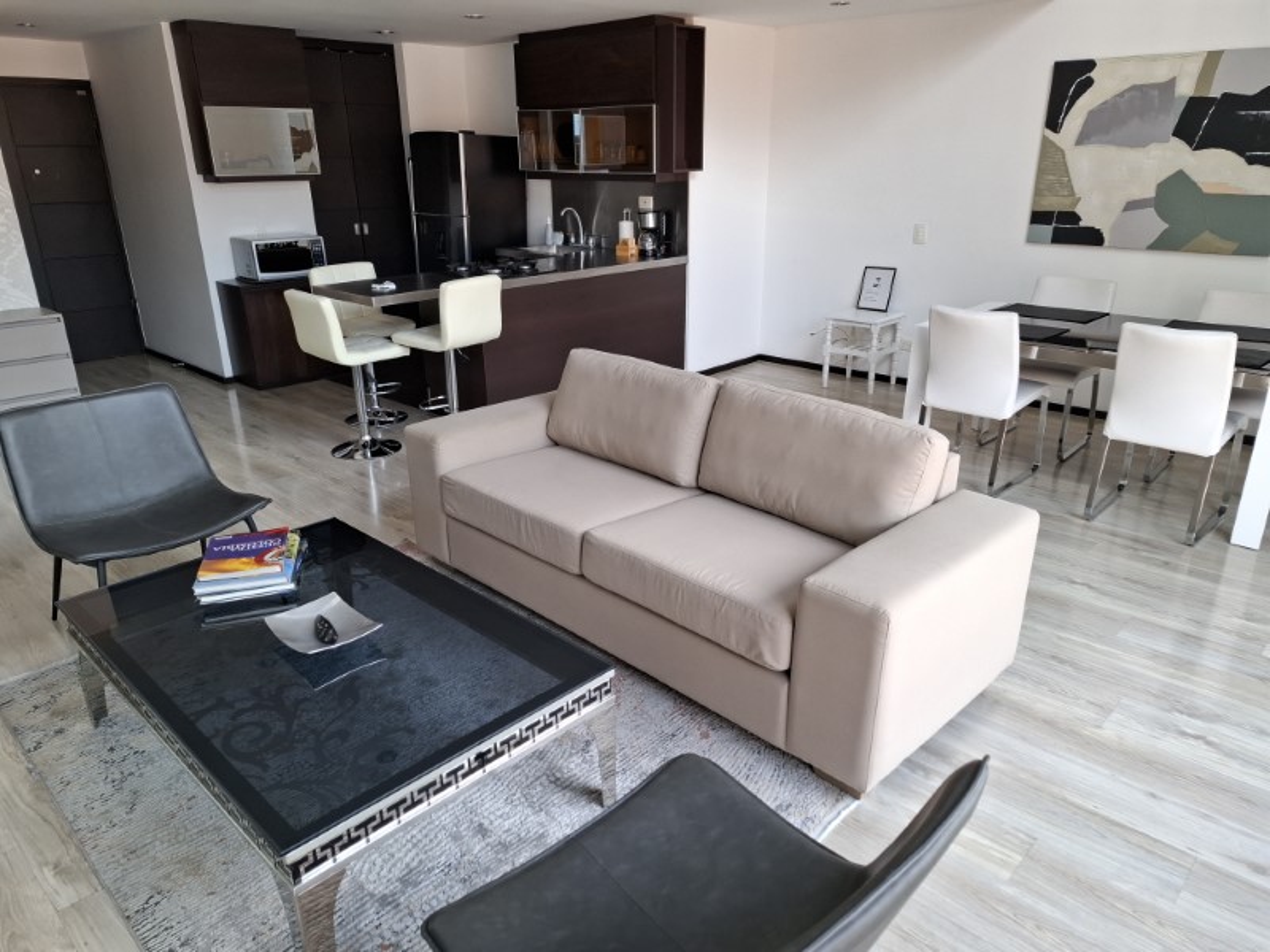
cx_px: 635
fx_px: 844
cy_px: 476
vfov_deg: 58.9
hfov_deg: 73.9
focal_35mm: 23
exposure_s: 1/120
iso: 50
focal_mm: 5.54
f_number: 1.8
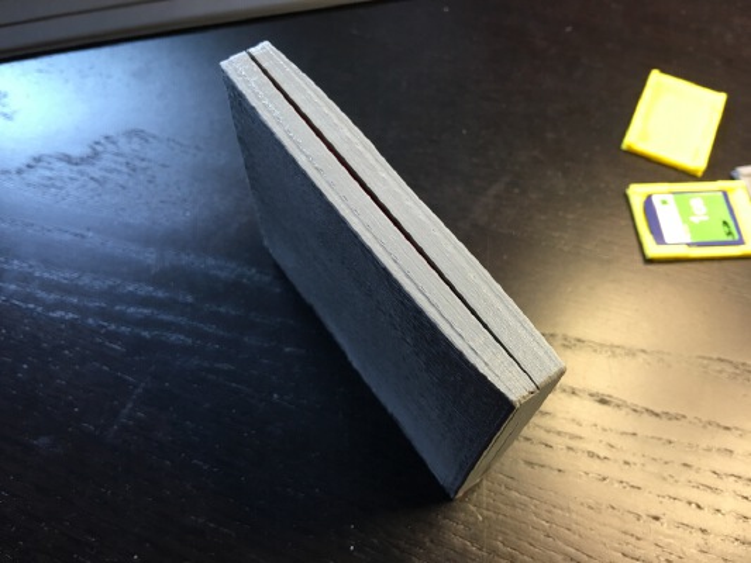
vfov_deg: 48.2
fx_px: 629
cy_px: 282
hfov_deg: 61.6
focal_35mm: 29
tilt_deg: -61.0
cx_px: 376
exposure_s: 1/15
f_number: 2.2
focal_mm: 4.15
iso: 50
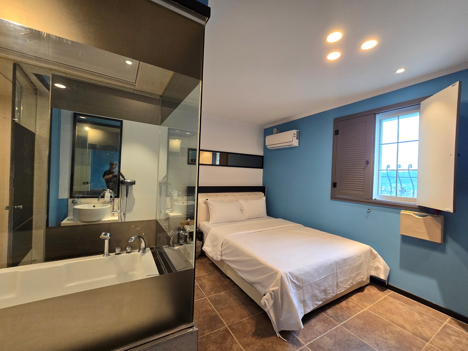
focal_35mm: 13
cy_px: 176
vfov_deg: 89.9
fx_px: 176
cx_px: 234
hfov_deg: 106.2
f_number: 2.2
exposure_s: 1/100
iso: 250
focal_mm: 2.2
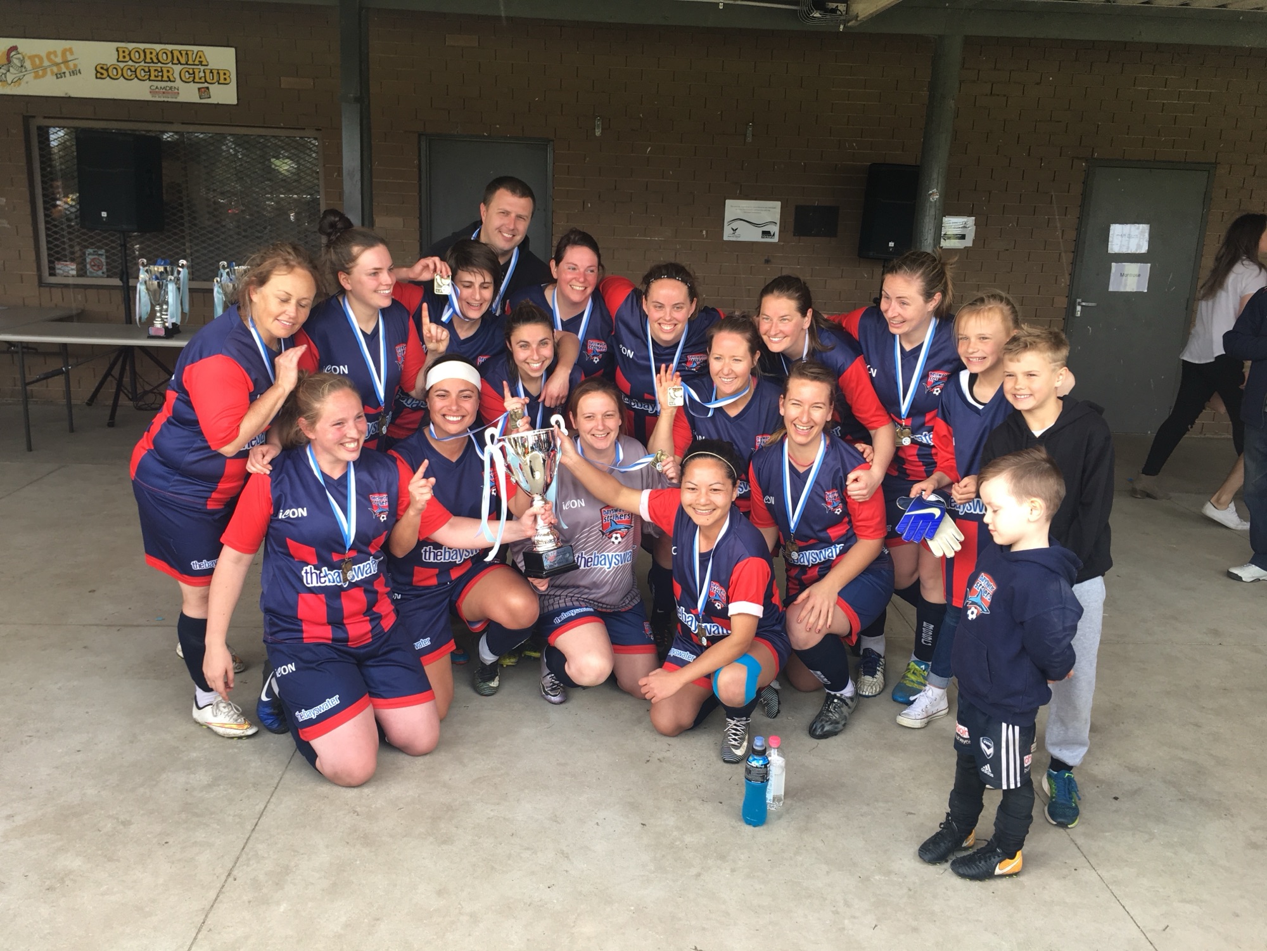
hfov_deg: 61.7
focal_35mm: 29
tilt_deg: -12.0
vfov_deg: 48.2
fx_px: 1061
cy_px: 476
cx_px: 634
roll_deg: -3.0
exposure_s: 1/107
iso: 25
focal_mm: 4.15
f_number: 2.2
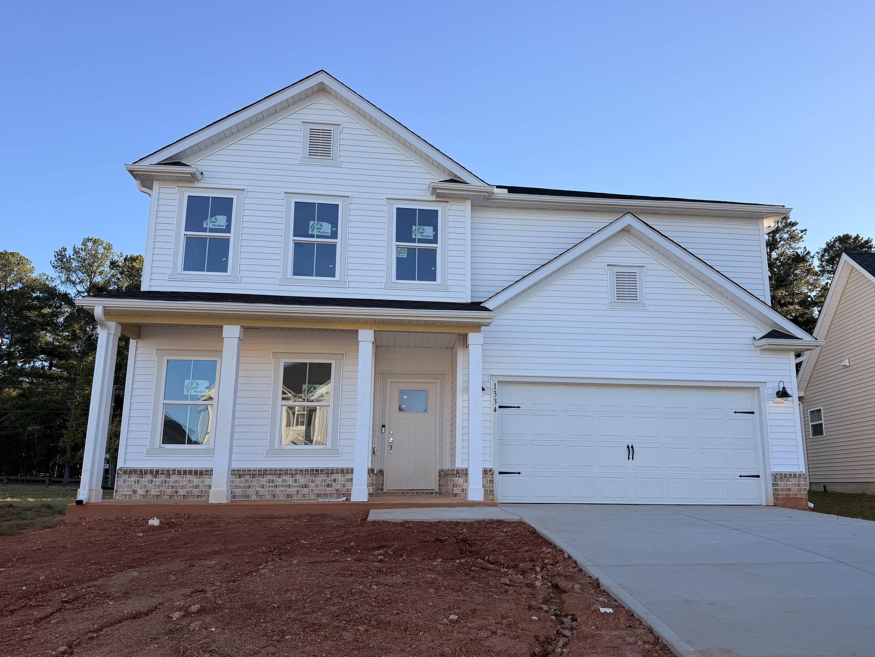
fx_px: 657
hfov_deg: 67.2
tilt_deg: +13.4
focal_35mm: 26
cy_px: 343
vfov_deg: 53.0
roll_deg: +0.1
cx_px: 469
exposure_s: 1/2000
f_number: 1.78
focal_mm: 6.76
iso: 80
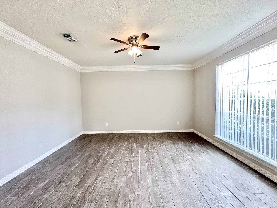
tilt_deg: -3.0
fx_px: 112
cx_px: 138
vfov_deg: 85.7
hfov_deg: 102.1
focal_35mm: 14
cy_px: 104
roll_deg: +1.0
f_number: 2.2
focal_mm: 2.22
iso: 320
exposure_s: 1/120
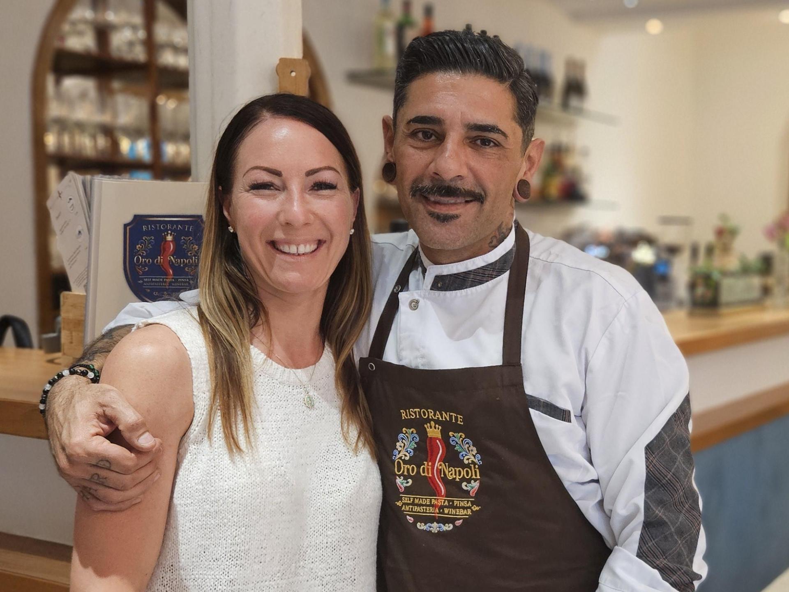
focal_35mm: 23
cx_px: 394
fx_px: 524
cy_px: 296
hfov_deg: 73.9
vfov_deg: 58.9
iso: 640
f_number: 1.8
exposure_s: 1/100
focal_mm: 5.4
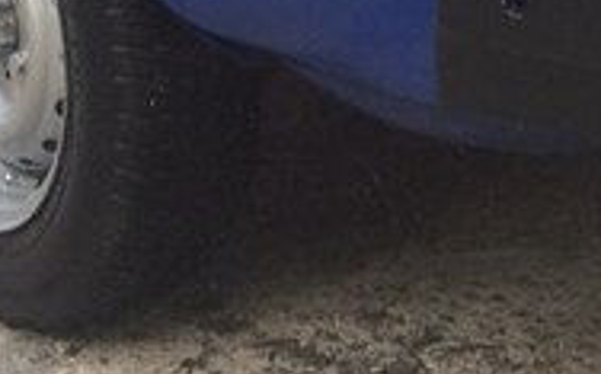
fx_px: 1767
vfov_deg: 10.9
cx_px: 304
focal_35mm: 108
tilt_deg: +4.5
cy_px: -408
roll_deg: +5.7
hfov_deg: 19.3
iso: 64
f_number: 2.2
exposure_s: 1/100
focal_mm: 4.15
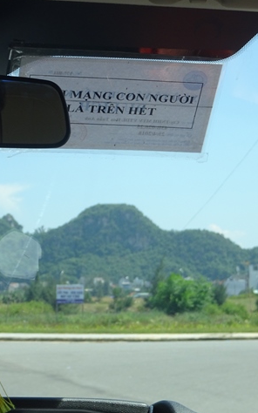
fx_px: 1497
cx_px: 133
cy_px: 204
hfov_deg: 9.8
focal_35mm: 133
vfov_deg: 15.7
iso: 80
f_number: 5
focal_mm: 14.54
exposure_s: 1/250
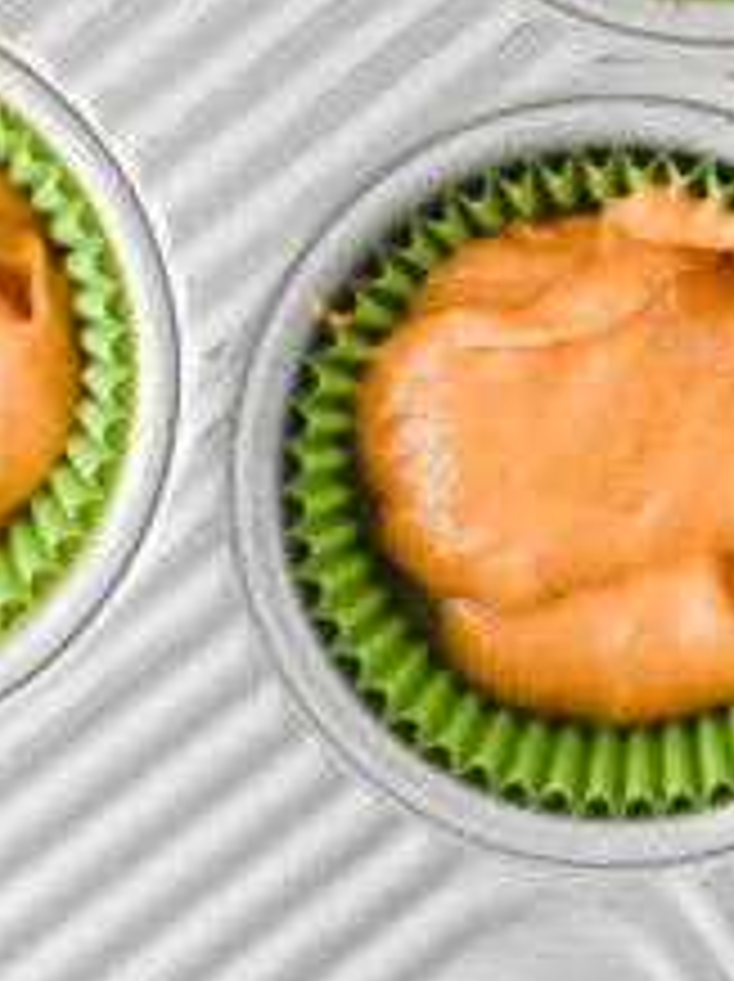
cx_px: 808
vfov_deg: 8.6
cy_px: -338
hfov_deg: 6.5
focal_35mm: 226
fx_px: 6402
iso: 200
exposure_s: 1/160
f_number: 3.2
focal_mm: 50
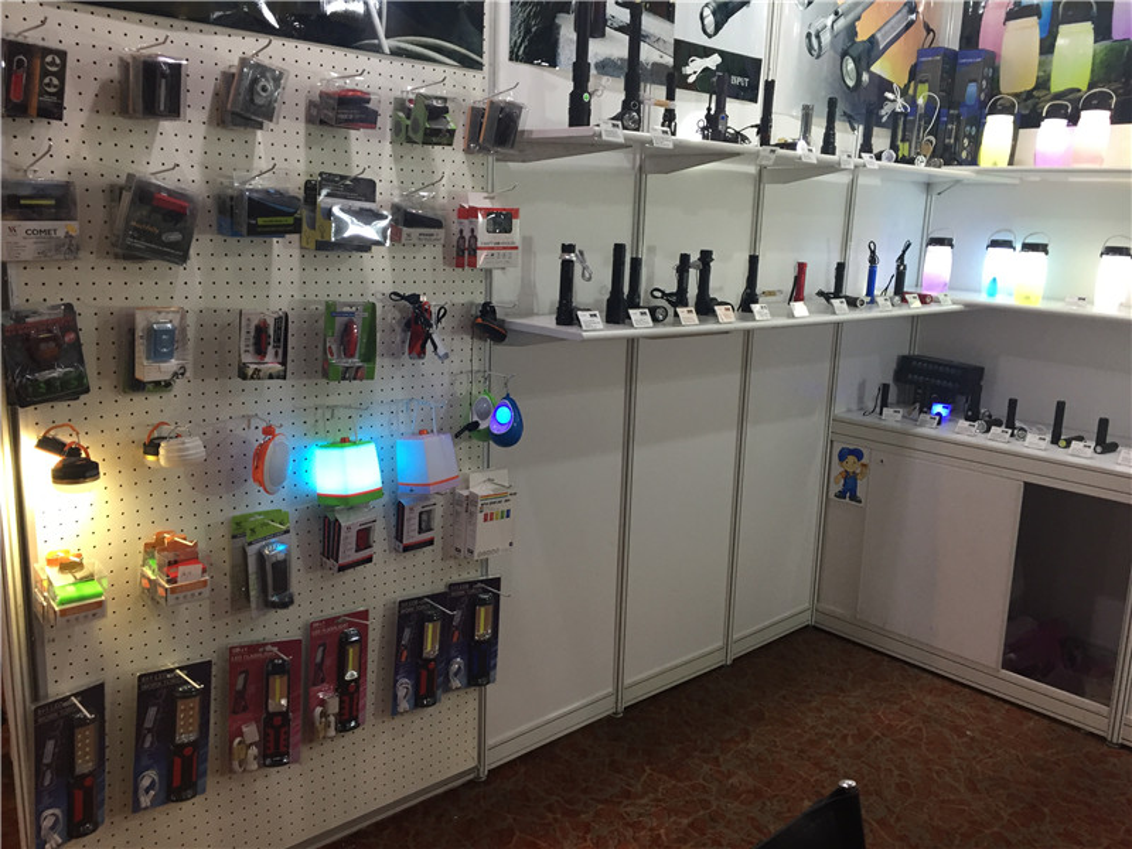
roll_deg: -3.0
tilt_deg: -11.3
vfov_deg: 48.2
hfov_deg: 61.7
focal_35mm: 29
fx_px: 948
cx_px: 566
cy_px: 424
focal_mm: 4.15
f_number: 2.2
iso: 125
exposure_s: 1/33
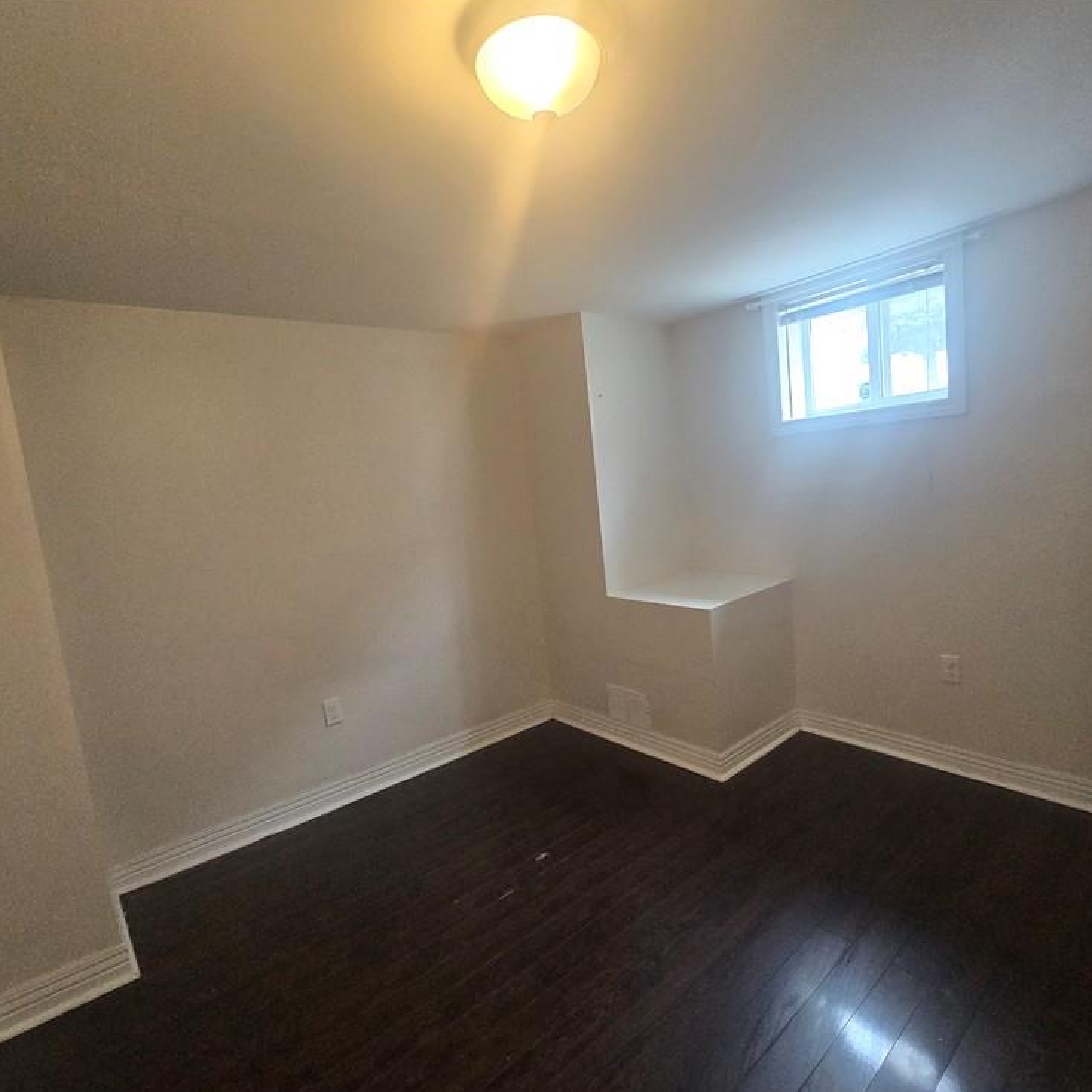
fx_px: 571
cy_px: 563
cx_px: 606
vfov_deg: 87.4
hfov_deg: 87.1
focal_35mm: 16
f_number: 2.2
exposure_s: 1/60
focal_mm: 2.2
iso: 500
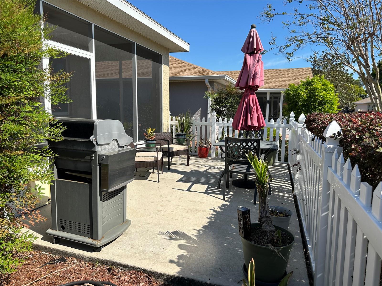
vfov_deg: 56.8
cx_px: 191
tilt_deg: -7.0
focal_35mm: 24
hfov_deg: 71.6
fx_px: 265
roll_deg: -0.8
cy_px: 143
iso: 80
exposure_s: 1/4184
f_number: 1.78
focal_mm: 6.86
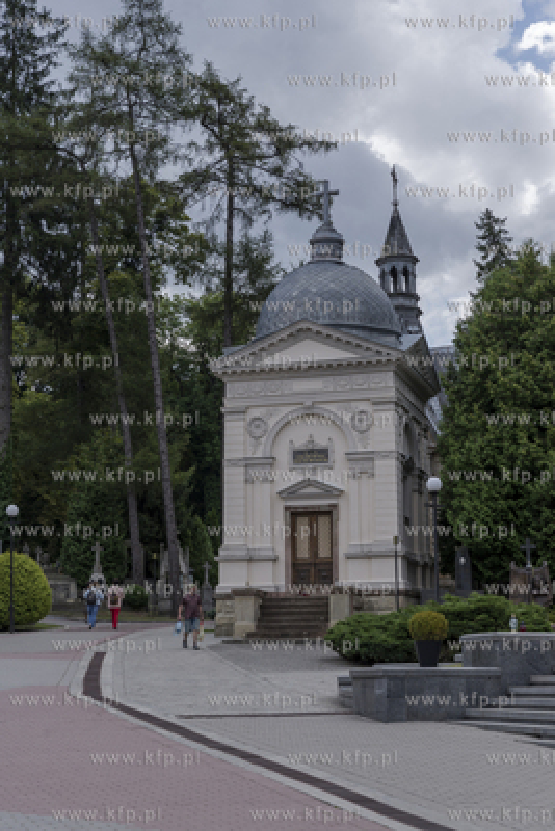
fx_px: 1432
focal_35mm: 62
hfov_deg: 21.9
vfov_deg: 32.4
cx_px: 278
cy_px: 416
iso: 200
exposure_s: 1/800
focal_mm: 62
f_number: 5.6
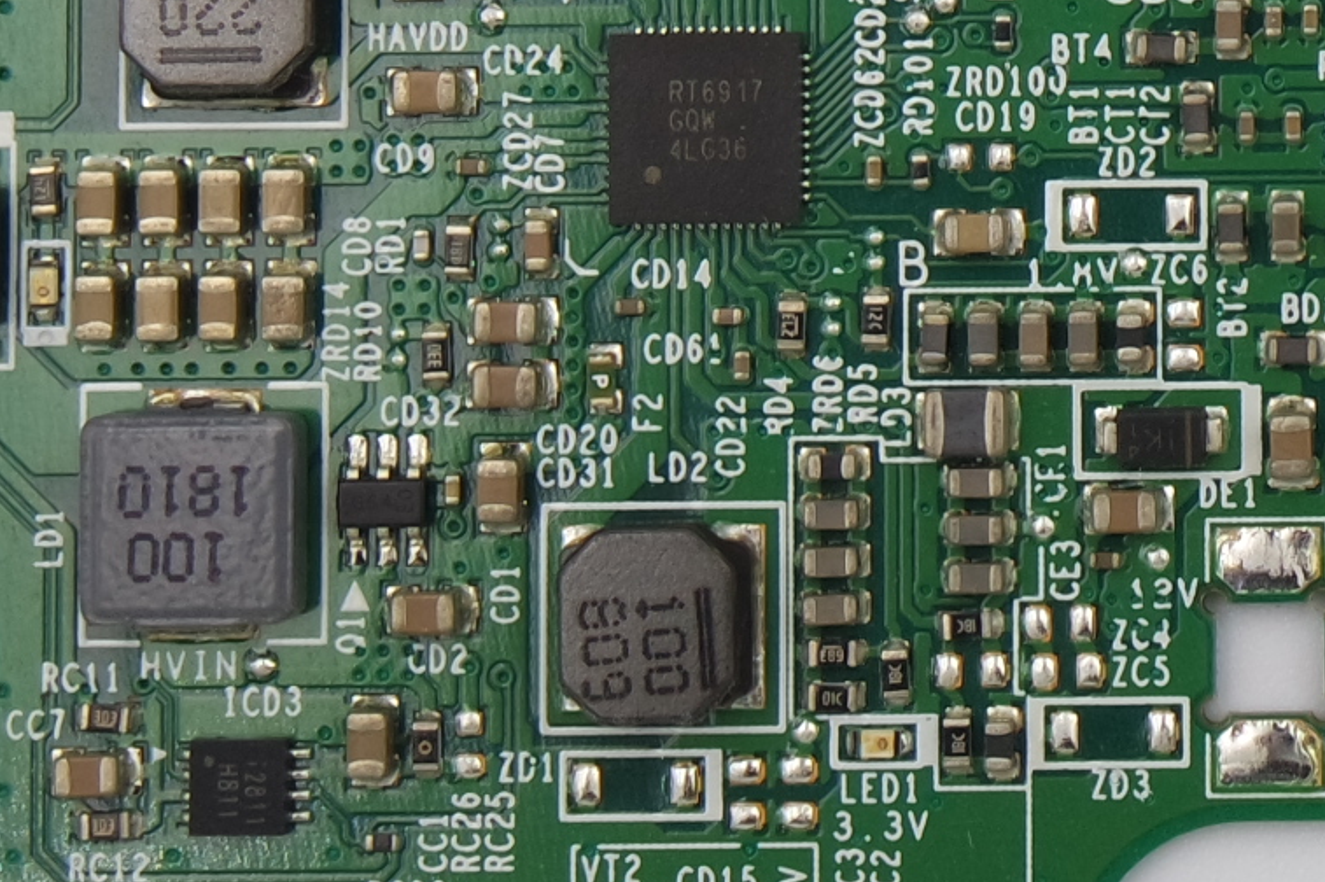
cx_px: 1985
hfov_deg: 11.2
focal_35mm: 177
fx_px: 6511
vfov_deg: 7.6
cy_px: -397
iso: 160
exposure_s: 1/125
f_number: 5
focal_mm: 17
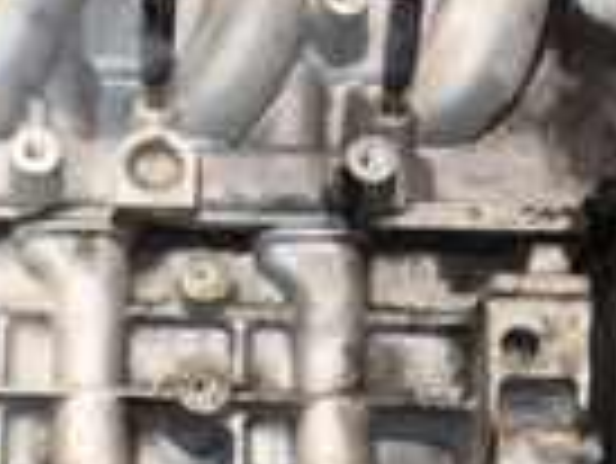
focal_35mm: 148
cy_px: 613
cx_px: -135
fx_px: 2636
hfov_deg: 13.0
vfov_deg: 9.8
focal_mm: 22
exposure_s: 1/60
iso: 800
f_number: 5
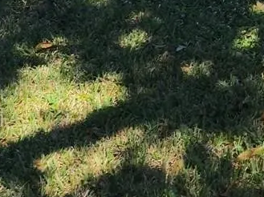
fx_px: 853
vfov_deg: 11.6
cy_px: -221
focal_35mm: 112
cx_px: 527
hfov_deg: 14.6
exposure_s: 1/566
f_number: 1.8
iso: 12
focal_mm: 6.4
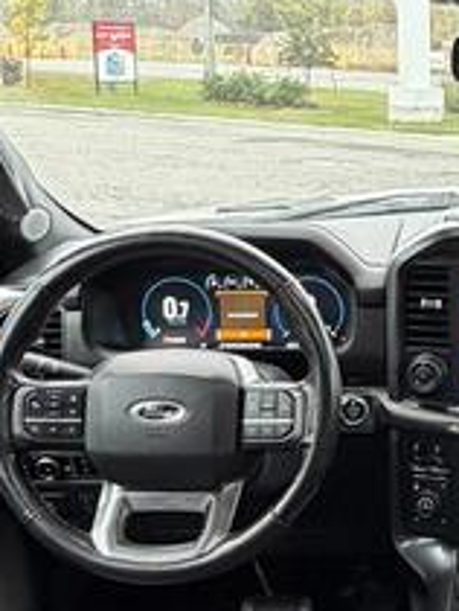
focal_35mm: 64
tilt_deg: -13.9
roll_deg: -1.2
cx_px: 558
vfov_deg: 30.2
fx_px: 1129
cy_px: 340
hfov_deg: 21.3
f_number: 2.2
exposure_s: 1/121
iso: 125
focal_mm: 2.22
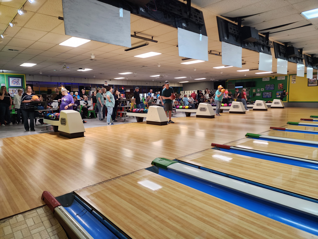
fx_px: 211
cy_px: 120
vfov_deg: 58.9
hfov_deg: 73.9
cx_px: 159
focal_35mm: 23
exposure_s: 1/120
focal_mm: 6.4
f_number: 1.8
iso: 400
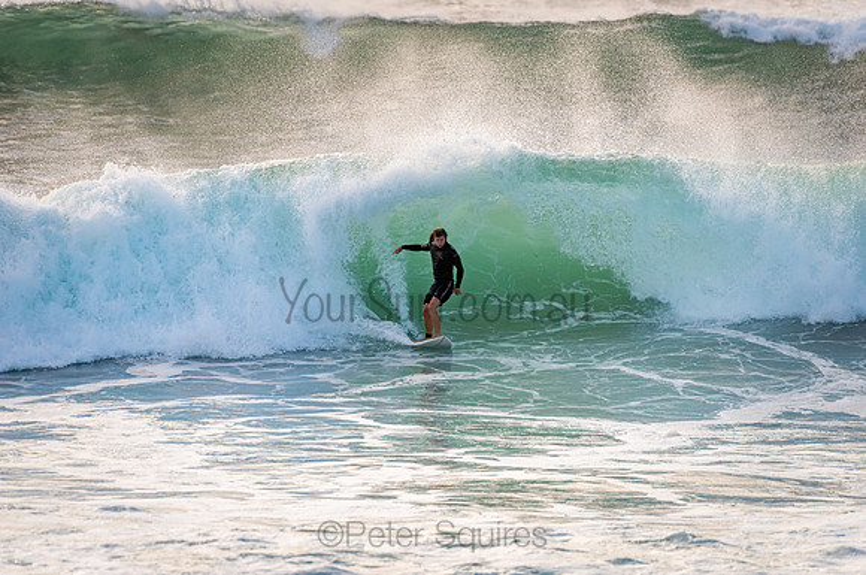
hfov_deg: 4.1
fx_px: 12029
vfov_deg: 2.7
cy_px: 288
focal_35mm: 501
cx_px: 433
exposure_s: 1/2000
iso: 360
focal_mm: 500
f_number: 5.6
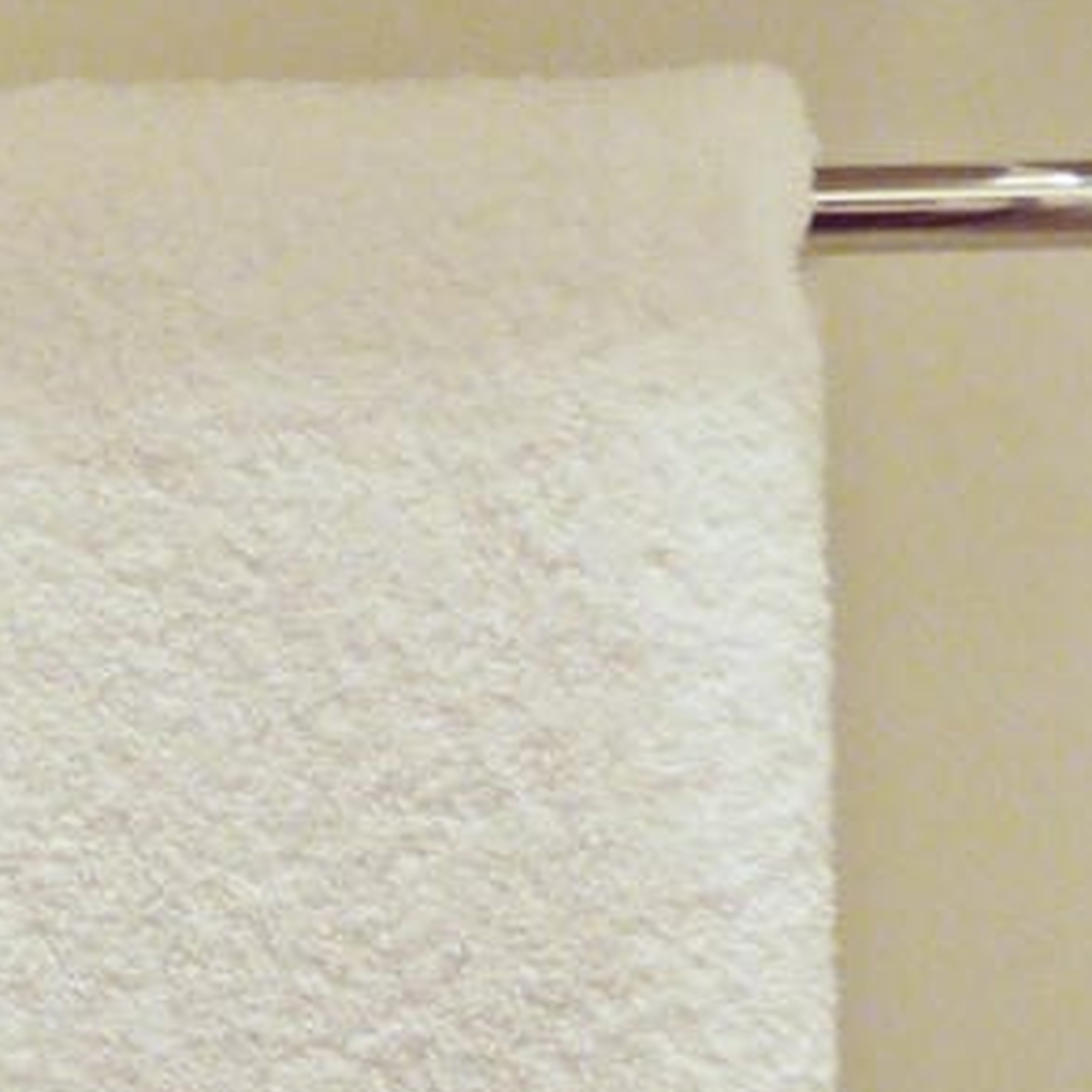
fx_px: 3605
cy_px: -33
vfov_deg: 16.8
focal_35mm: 101
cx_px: 609
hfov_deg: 17.2
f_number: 3.5
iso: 400
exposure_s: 1/60
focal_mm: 14
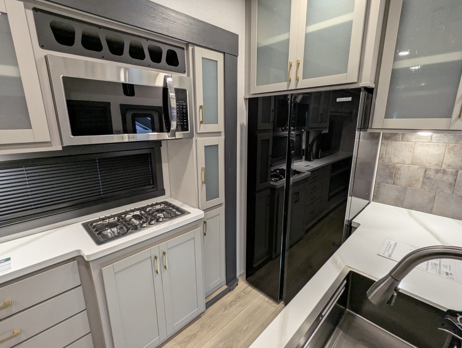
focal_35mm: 16
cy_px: 174
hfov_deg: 94.4
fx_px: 214
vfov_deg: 78.2
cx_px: 231
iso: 132
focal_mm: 2.35
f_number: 2.2
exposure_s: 1/31
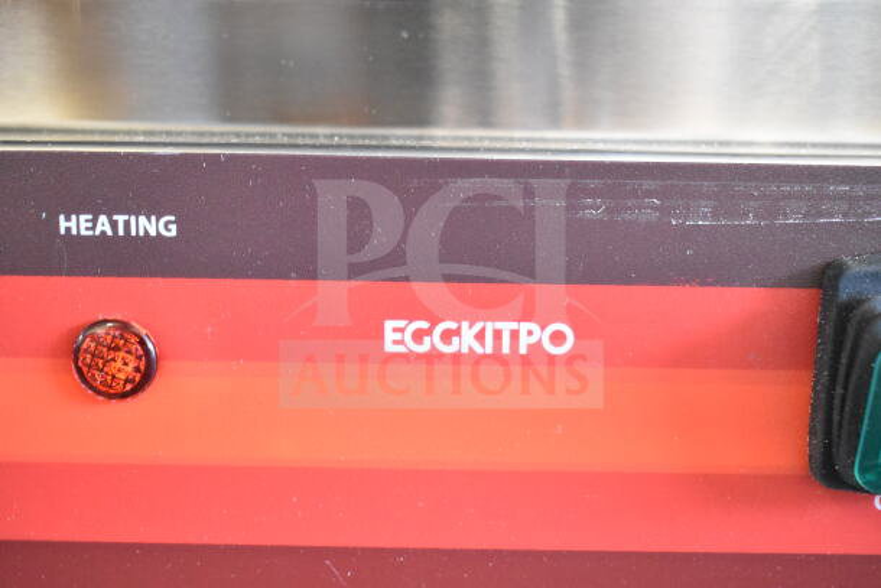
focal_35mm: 48
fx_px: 1175
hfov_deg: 41.1
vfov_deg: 28.1
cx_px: 440
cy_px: 294
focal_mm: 32
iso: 6400
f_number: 4.5
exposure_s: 1/50
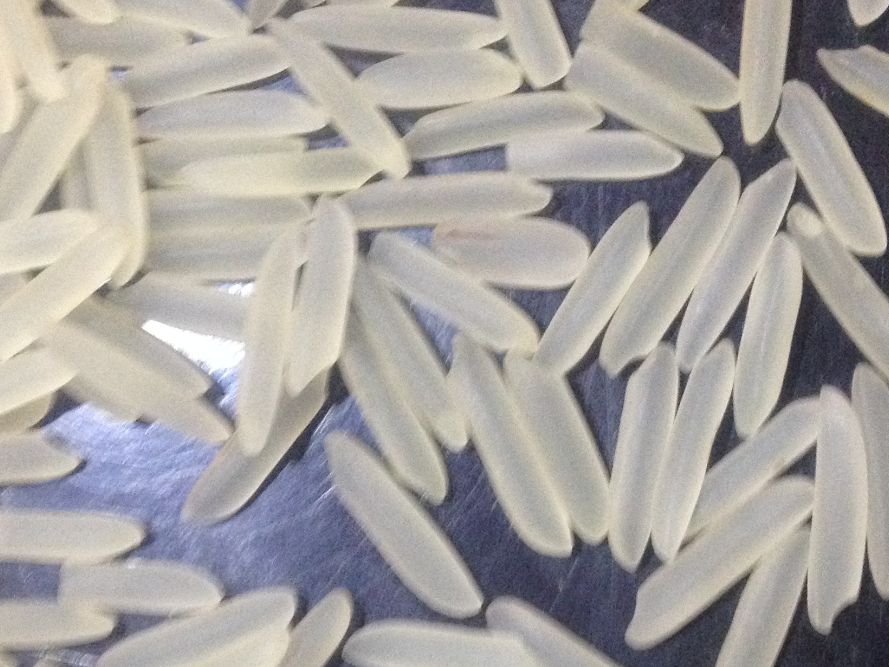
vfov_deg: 19.2
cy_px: 517
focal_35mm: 76
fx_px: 1952
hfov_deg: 25.7
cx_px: 421
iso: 320
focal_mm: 4.28
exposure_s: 1/17
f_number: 2.4
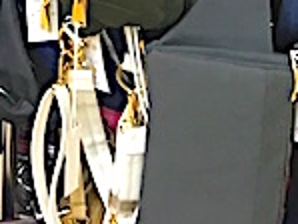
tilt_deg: -3.9
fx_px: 1344
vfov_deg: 8.5
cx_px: -364
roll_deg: -0.5
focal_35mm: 156
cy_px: -354
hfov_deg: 11.1
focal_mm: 4.15
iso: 100
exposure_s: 1/33
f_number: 2.2
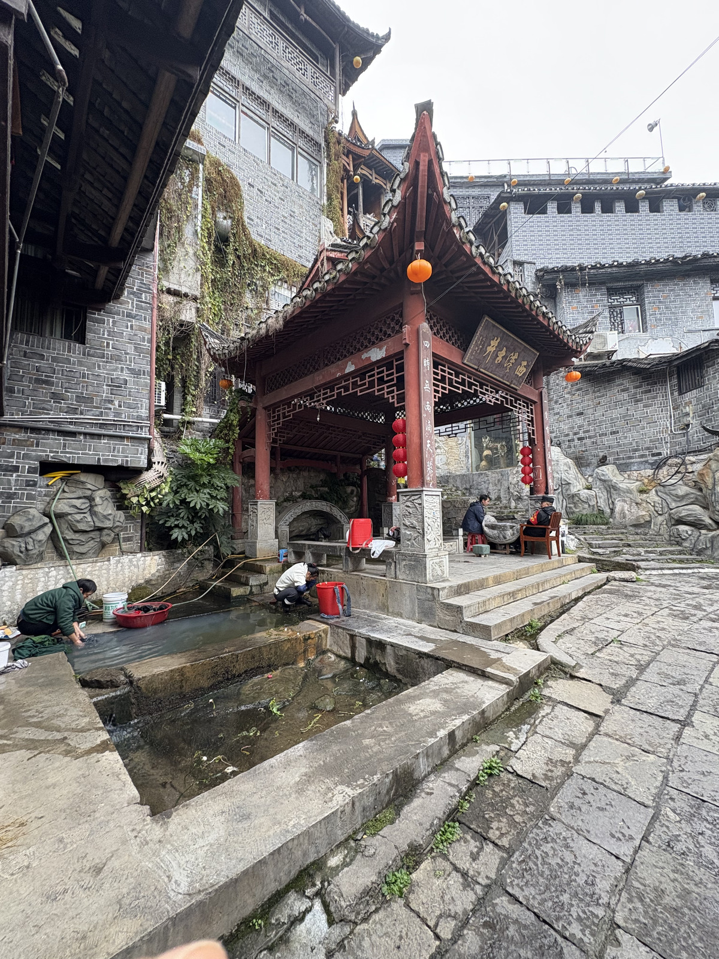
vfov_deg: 102.1
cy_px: 480
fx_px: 388
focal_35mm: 14
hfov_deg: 85.7
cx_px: 360
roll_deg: +0.6
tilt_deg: +4.9
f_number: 2.2
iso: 250
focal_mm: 2.22
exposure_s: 1/68
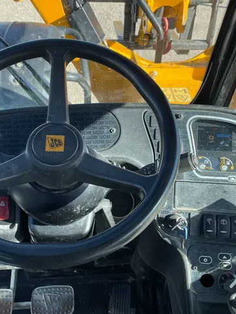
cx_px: 105
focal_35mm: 40
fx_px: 363
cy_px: 140
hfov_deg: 36.0
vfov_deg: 46.7
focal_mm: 4.2
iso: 32
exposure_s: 1/716
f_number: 1.6
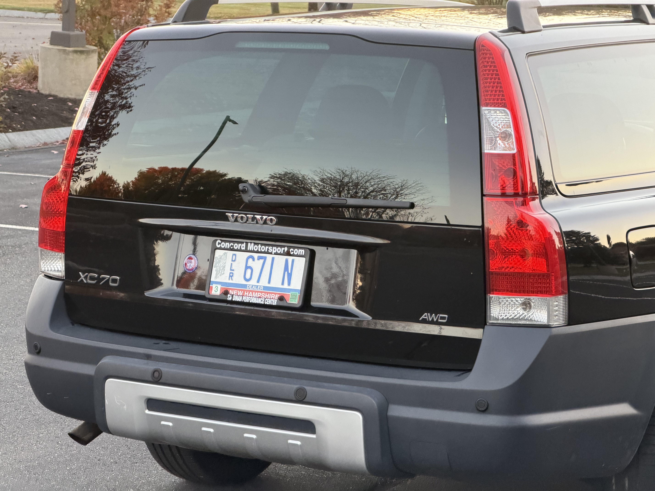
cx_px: 328
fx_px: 1892
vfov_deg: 14.8
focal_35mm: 100
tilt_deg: -7.0
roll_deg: -0.4
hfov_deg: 19.6
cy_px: 246
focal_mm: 16.89
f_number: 2.8
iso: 400
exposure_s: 1/121
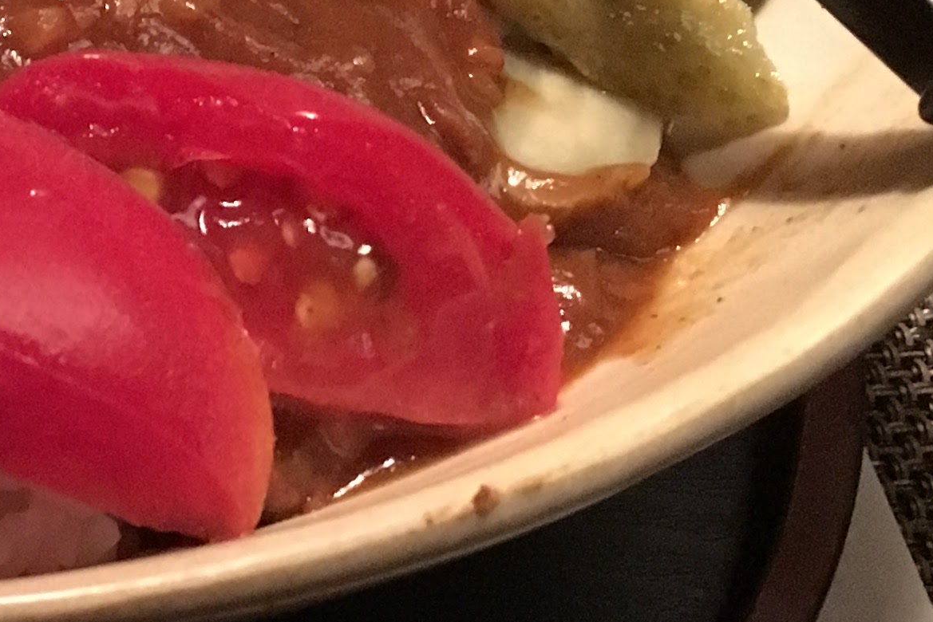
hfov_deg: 18.2
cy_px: -23
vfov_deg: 13.0
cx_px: -310
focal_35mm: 104
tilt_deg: -50.0
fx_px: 2696
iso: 320
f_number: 2.2
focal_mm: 4.15
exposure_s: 1/15
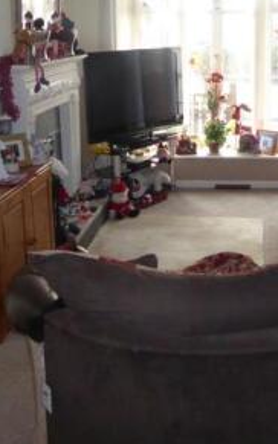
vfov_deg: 38.9
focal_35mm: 51
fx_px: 618
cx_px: 198
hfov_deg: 25.1
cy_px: 134
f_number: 3.3
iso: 800
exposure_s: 1/60
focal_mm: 4.3
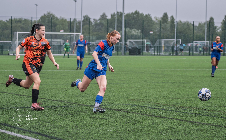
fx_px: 827
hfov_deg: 15.6
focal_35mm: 135
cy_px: 50
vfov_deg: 9.7
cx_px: 119
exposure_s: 1/1000
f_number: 4.5
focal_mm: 110
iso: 320
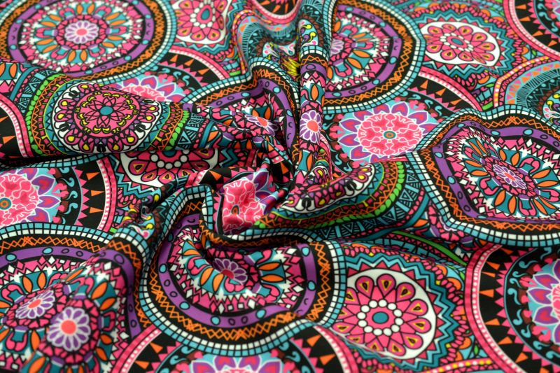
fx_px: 933
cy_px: 186
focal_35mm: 60
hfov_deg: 33.4
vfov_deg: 22.6
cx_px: 280
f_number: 4
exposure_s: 1/60
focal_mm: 40
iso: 500
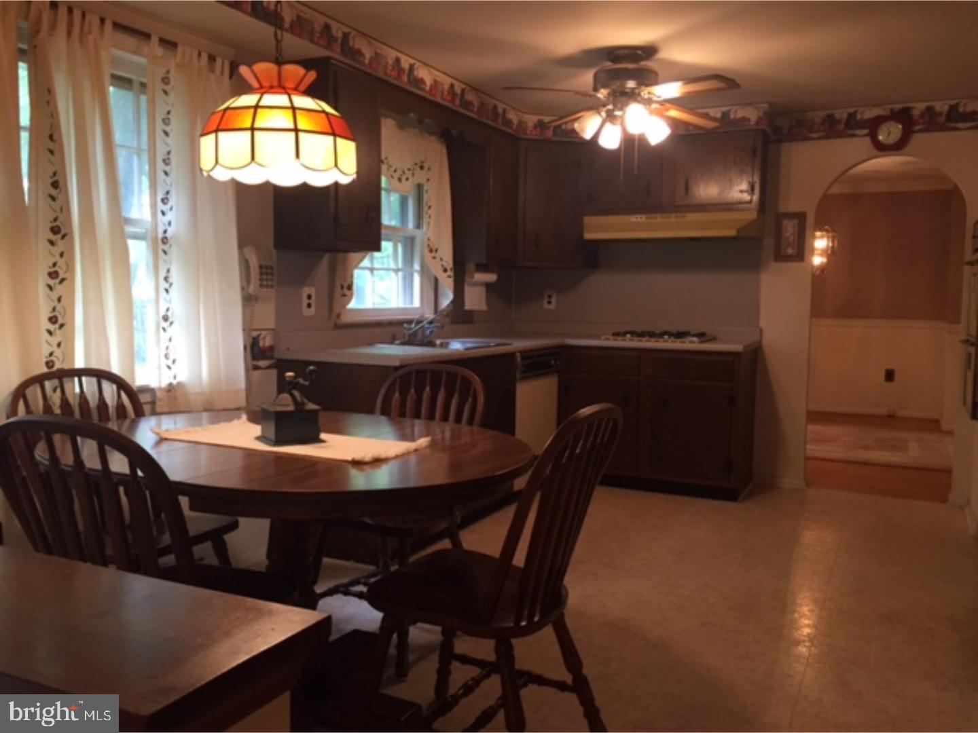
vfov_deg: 48.2
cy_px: 366
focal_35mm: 29
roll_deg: -0.9
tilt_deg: -6.0
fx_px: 819
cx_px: 489
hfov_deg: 61.7
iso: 125
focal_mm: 4.15
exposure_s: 1/30
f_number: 2.2
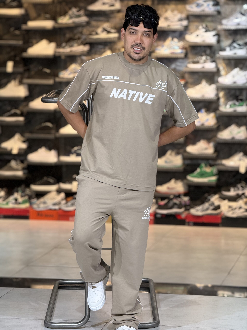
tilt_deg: -5.5
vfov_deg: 16.4
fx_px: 1142
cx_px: 124
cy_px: 165
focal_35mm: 120
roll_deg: -0.1
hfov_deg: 12.3
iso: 160
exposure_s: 1/100
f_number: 2.8
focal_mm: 15.66
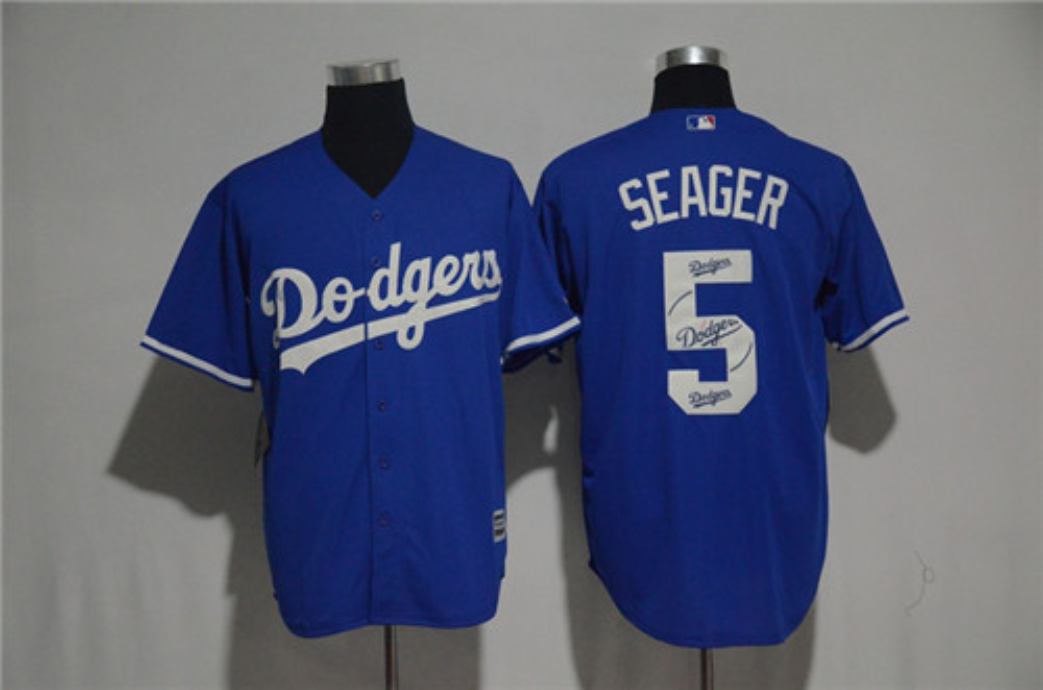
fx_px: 2168
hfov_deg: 27.0
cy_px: 345
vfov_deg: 18.1
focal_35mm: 75
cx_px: 522
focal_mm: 50
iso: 4000
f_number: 4.8
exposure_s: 1/60
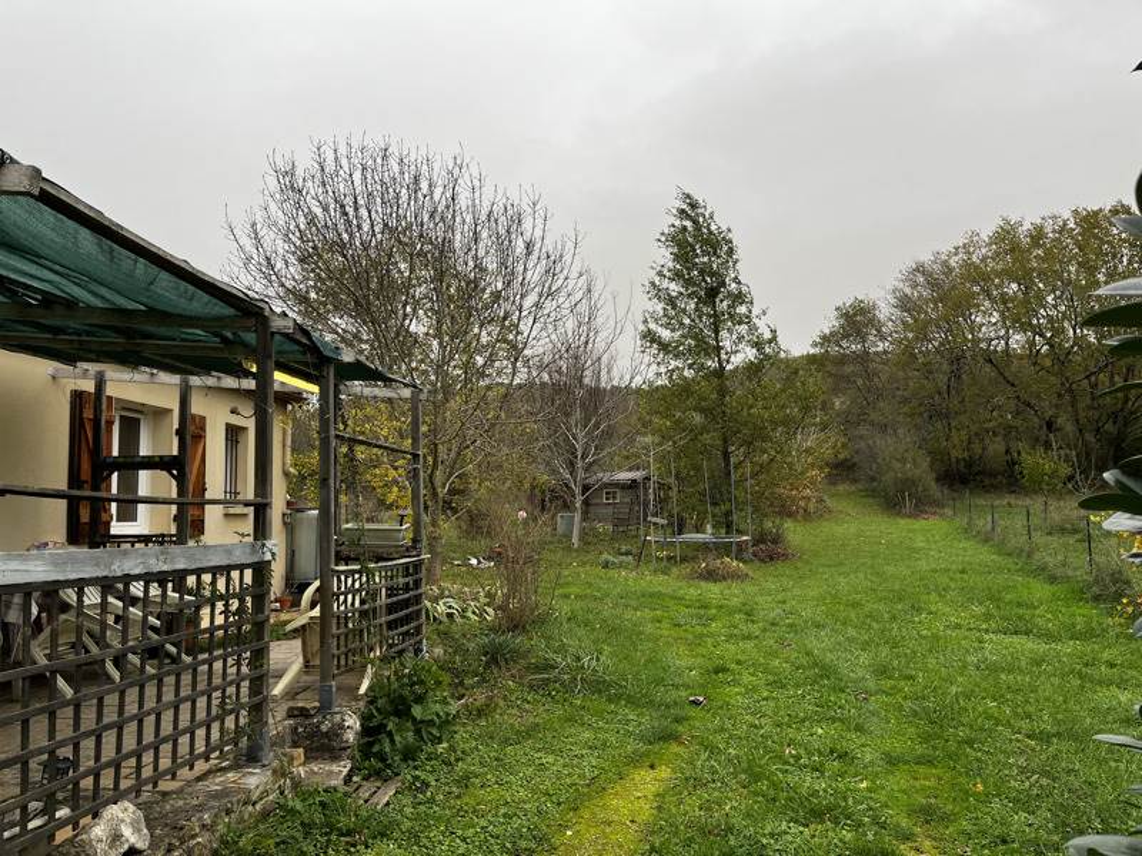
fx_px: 858
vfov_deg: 53.1
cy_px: 428
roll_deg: +2.2
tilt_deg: +7.2
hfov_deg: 67.3
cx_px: 571
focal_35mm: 26
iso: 50
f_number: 1.6
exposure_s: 1/390
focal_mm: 5.1
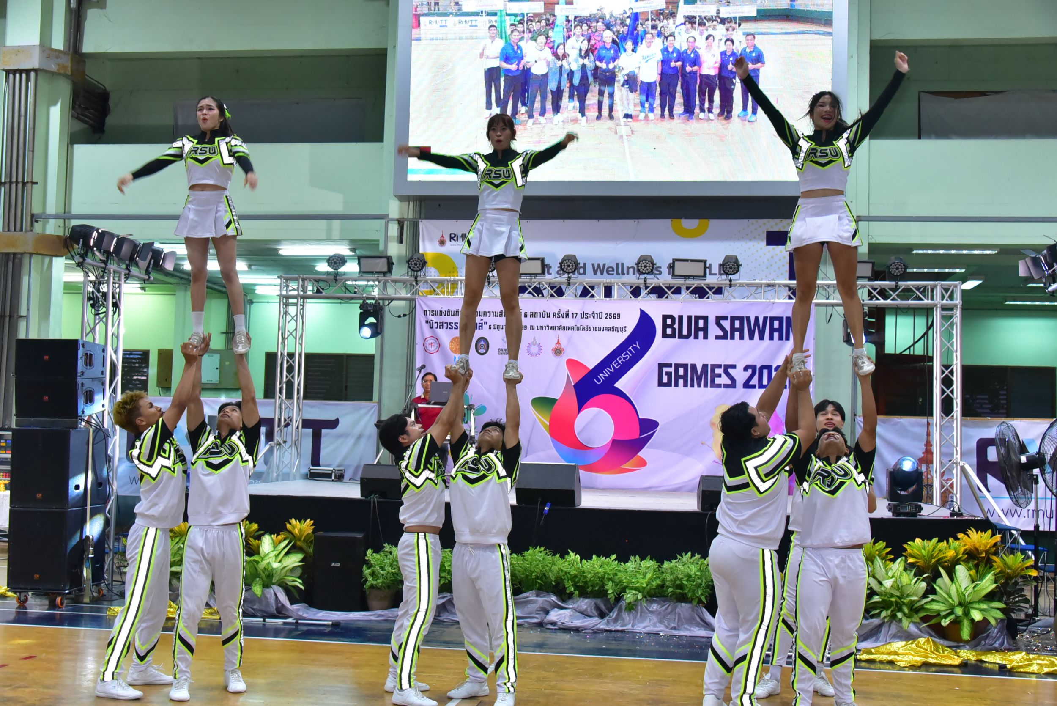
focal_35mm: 44
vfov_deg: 30.5
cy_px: 353
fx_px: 1292
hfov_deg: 44.5
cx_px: 528
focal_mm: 44
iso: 3200
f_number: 5.6
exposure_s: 1/200
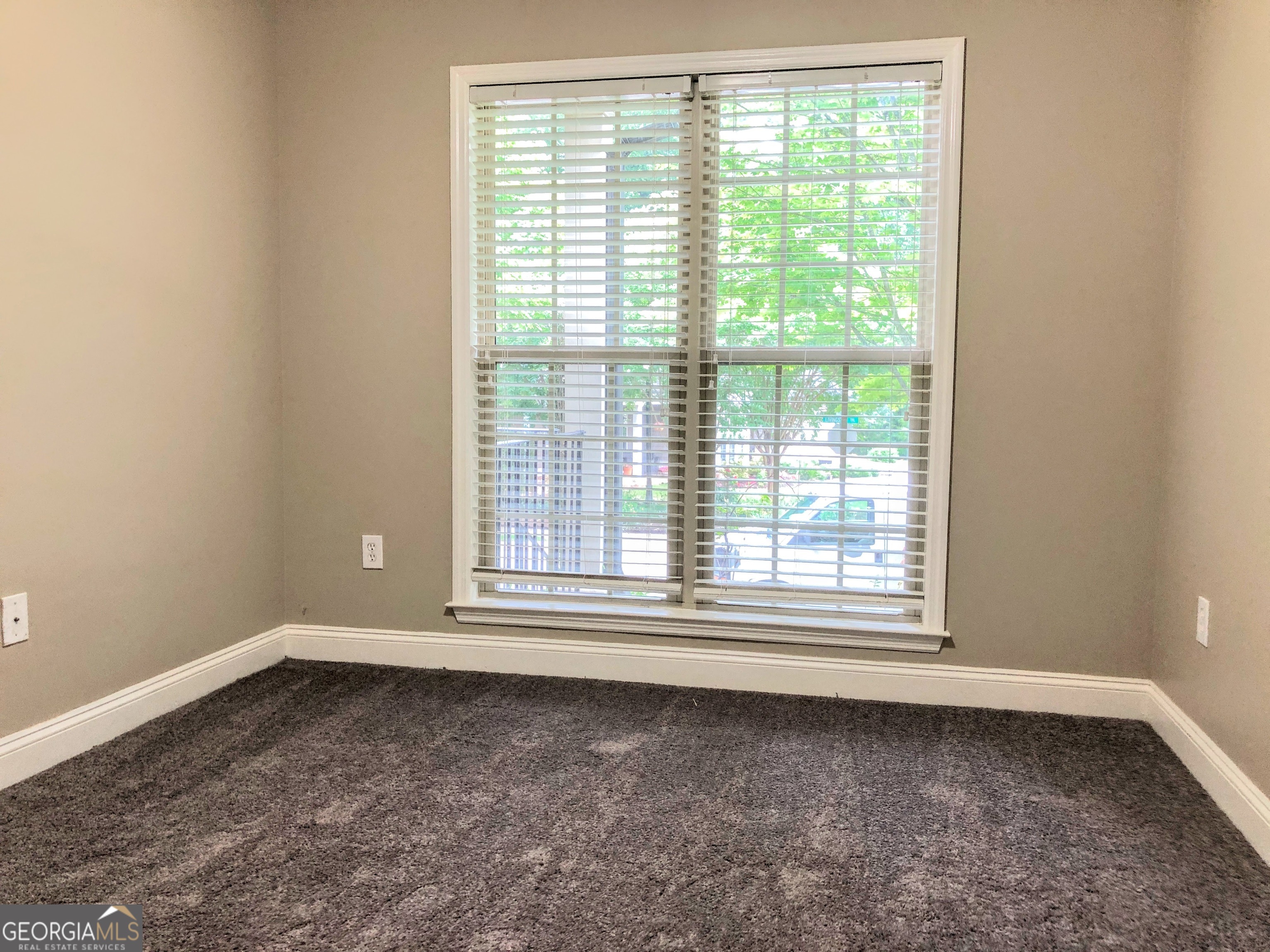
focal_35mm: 28
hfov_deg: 63.4
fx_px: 1027
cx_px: 635
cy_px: 476
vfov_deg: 49.7
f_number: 1.8
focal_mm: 3.99
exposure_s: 1/20
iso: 40
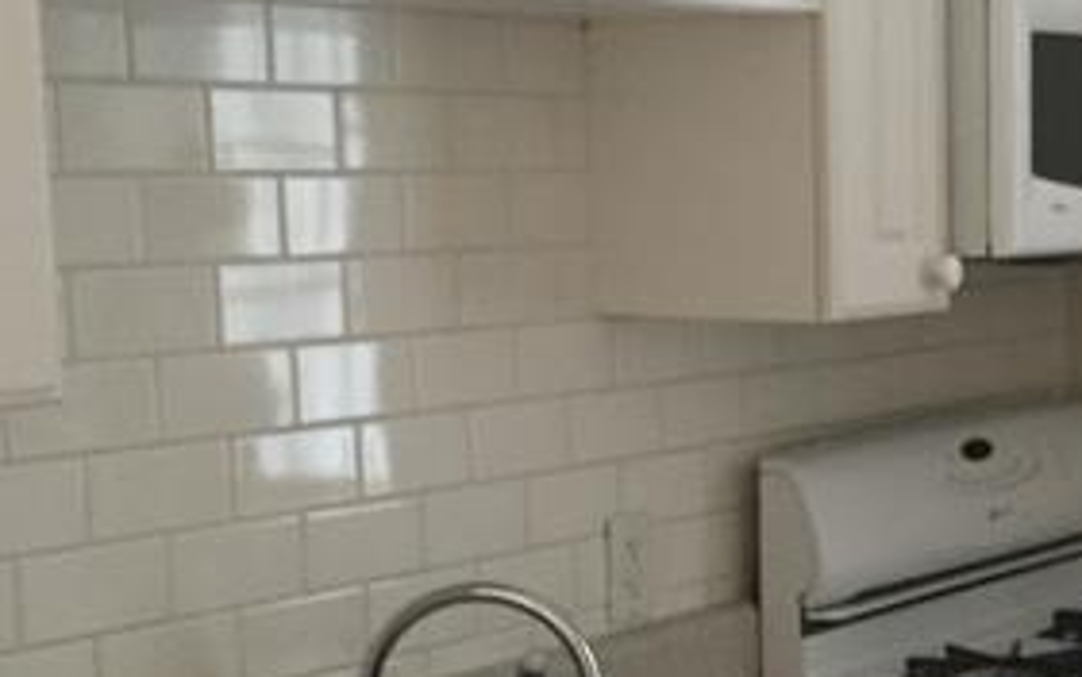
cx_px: 1017
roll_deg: +1.3
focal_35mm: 84
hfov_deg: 23.8
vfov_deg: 15.5
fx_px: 2478
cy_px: 542
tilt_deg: -7.4
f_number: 2.2
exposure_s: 1/20
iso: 250
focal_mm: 4.15
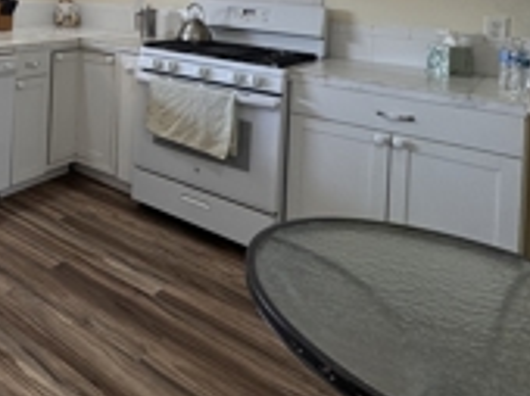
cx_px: -12
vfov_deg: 37.4
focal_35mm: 33
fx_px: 505
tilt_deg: -2.5
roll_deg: -3.1
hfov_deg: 45.7
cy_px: -16
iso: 100
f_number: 2.2
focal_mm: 2.22
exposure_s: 1/99
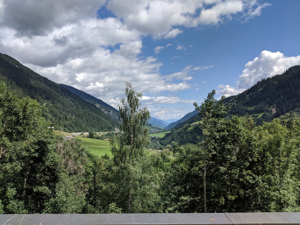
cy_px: 112
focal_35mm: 27
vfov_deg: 51.4
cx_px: 150
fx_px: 234
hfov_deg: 65.3
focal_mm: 4.44
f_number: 1.8
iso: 58
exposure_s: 1/4673
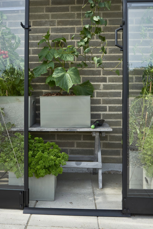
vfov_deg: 56.7
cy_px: 90
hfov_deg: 39.8
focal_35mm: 33
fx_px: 210
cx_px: 62
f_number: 9
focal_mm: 27
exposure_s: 1/125
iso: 100
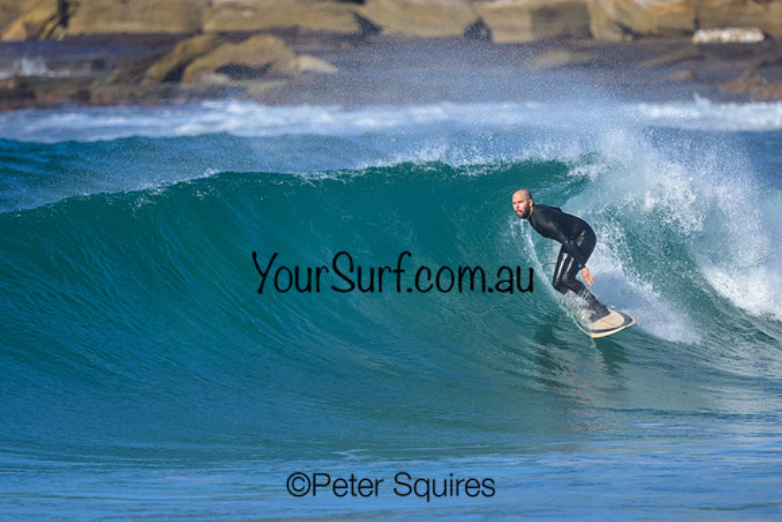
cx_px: 369
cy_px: 269
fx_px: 23898
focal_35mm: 1100
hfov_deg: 1.9
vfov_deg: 1.3
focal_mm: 800
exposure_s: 1/2000
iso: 320
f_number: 6.3
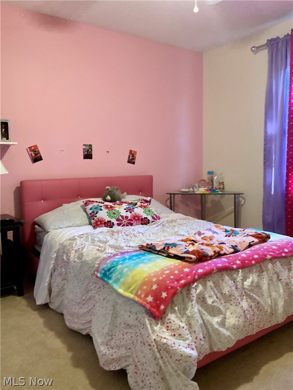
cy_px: 195
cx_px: 146
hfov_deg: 48.2
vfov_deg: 61.7
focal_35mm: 29
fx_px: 327
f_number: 1.8
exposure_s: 1/40
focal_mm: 3
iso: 320
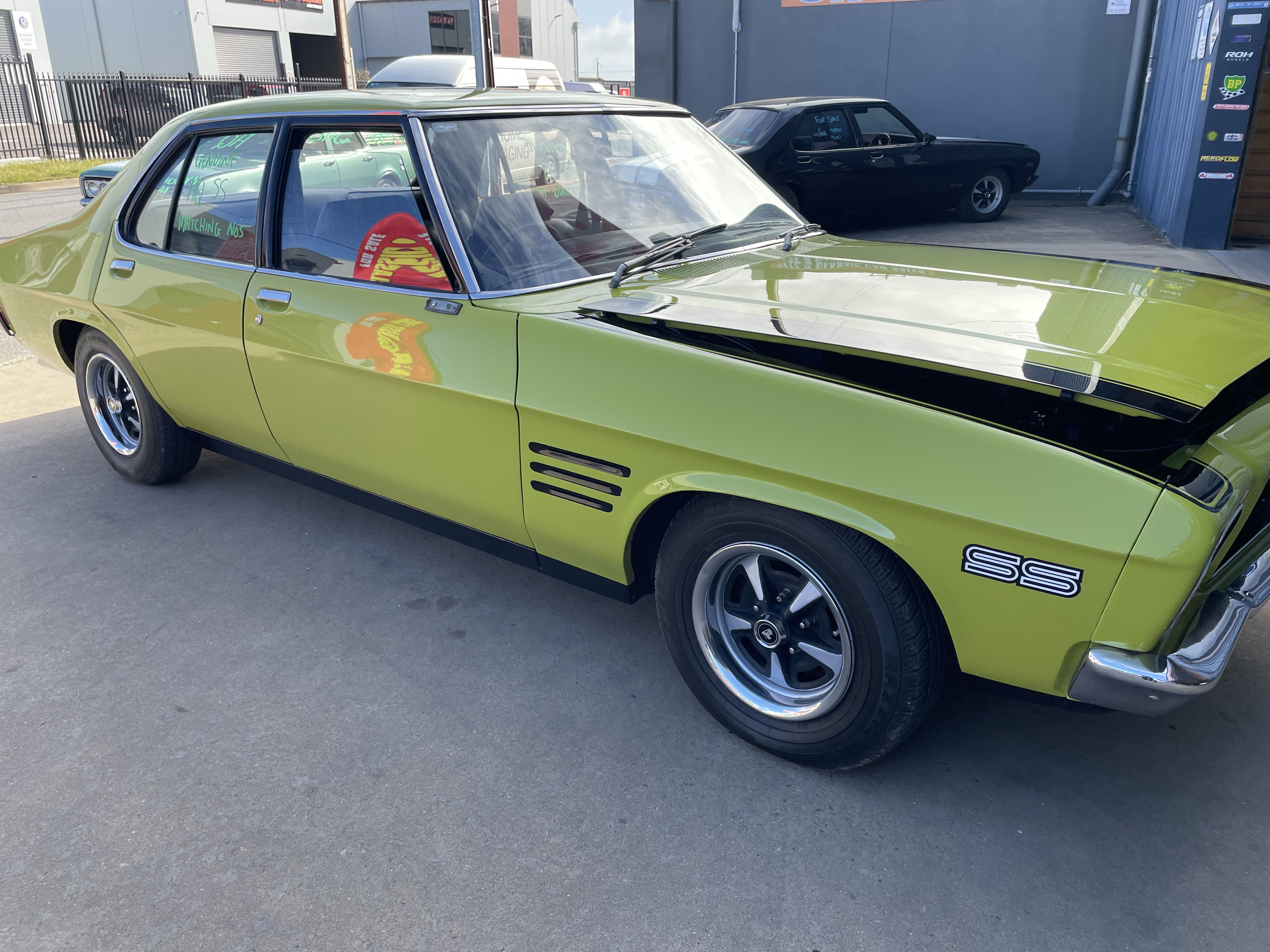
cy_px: 476
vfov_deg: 53.1
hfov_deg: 67.3
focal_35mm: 26
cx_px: 635
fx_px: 954
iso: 32
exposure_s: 1/596
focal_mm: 4.2
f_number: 1.6
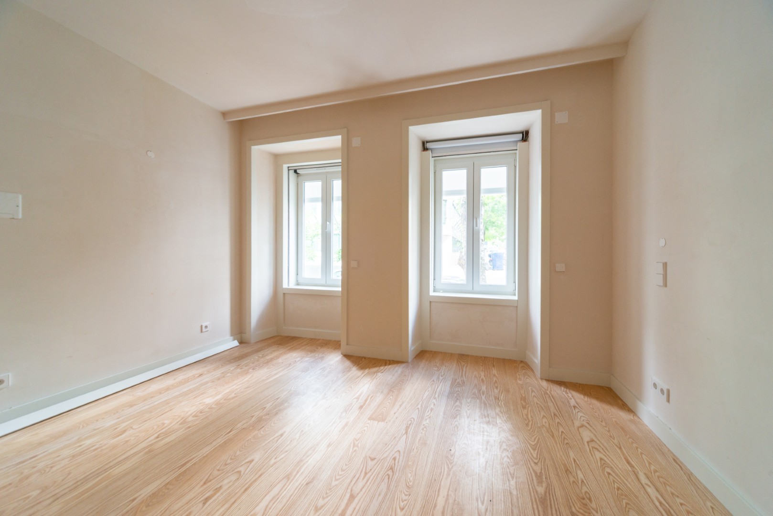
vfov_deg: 90.1
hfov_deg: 112.6
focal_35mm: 12
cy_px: 258
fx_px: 258
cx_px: 386
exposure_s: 1/10
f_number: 8
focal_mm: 12
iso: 320
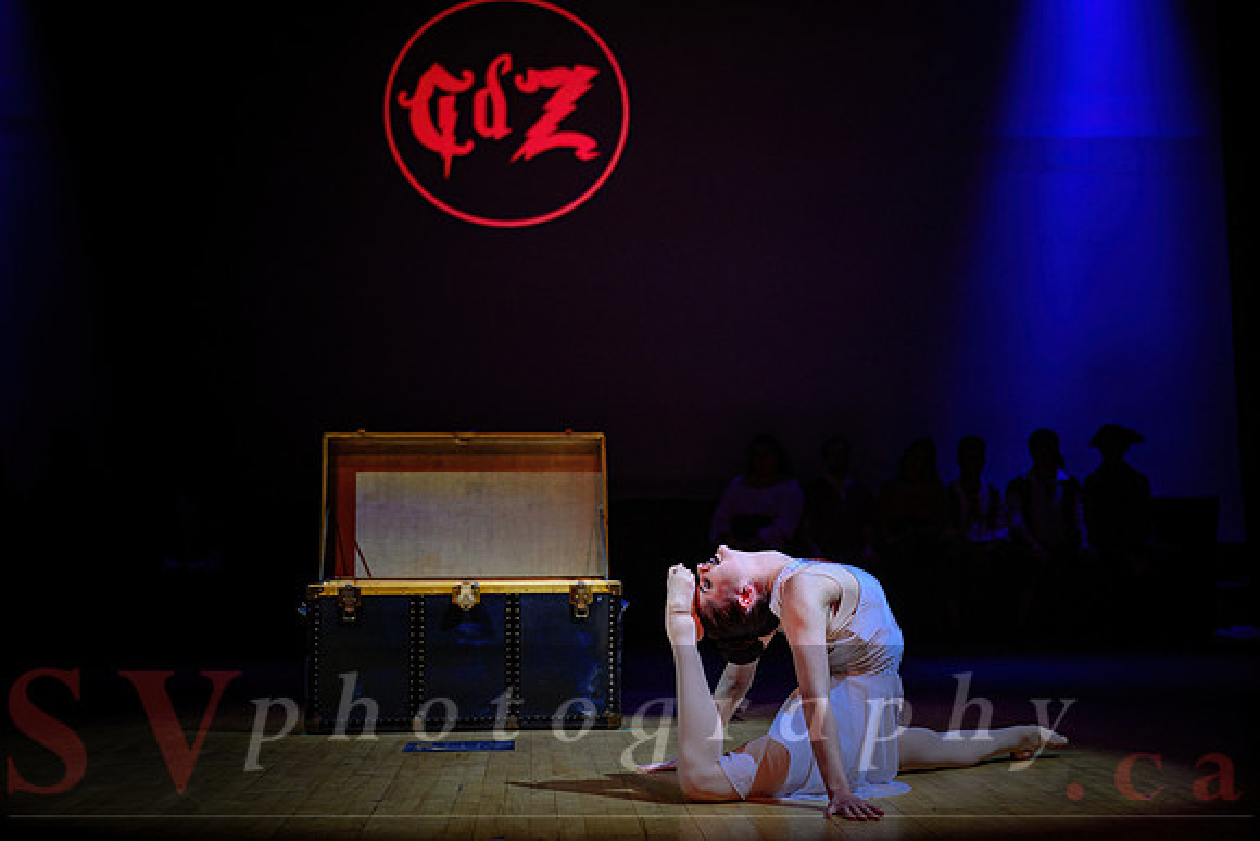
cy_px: 420
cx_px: 630
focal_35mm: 50
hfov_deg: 39.6
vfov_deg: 27.0
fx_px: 1750
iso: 1600
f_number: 2.8
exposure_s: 1/320
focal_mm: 50
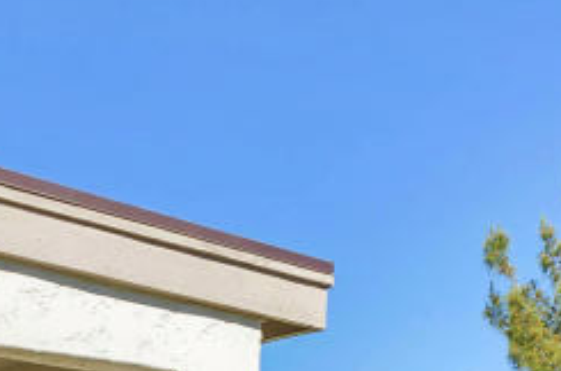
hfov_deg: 28.4
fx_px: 1104
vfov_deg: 17.1
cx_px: 361
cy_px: 568
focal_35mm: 71
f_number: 10
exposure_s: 1/400
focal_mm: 10
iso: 320
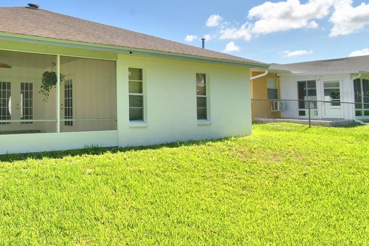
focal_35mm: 27
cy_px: 94
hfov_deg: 58.2
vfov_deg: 47.5
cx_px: 40
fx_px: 277
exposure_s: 1/250
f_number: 10
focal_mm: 10
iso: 100
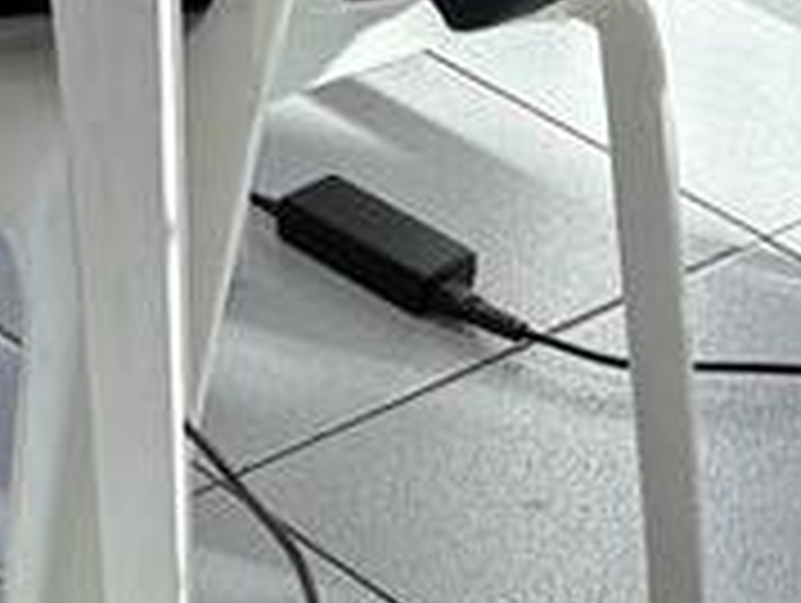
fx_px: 4055
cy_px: -446
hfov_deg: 10.1
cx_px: -1012
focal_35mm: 175
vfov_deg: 8.2
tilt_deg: -23.2
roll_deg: +3.5
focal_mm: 5.96
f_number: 1.6
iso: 40
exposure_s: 1/158
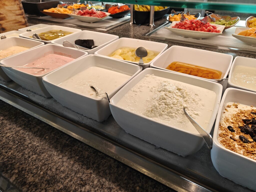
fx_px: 177
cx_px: 128
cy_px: 96
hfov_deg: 71.6
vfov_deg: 56.8
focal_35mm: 24
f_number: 1.8
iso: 100
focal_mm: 5.59
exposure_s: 1/100
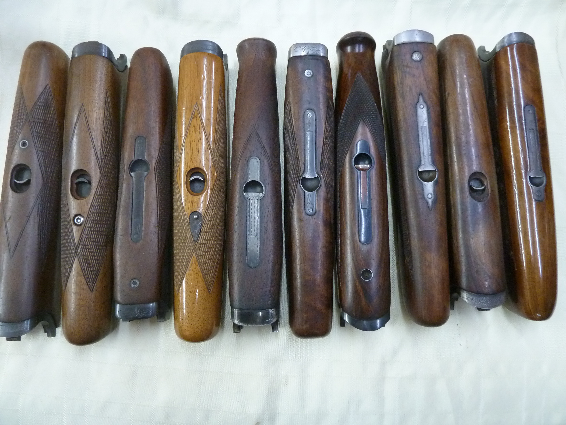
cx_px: 283
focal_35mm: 25
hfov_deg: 69.4
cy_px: 212
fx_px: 409
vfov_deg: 54.9
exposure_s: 1/20
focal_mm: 4.1
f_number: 3.3
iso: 400
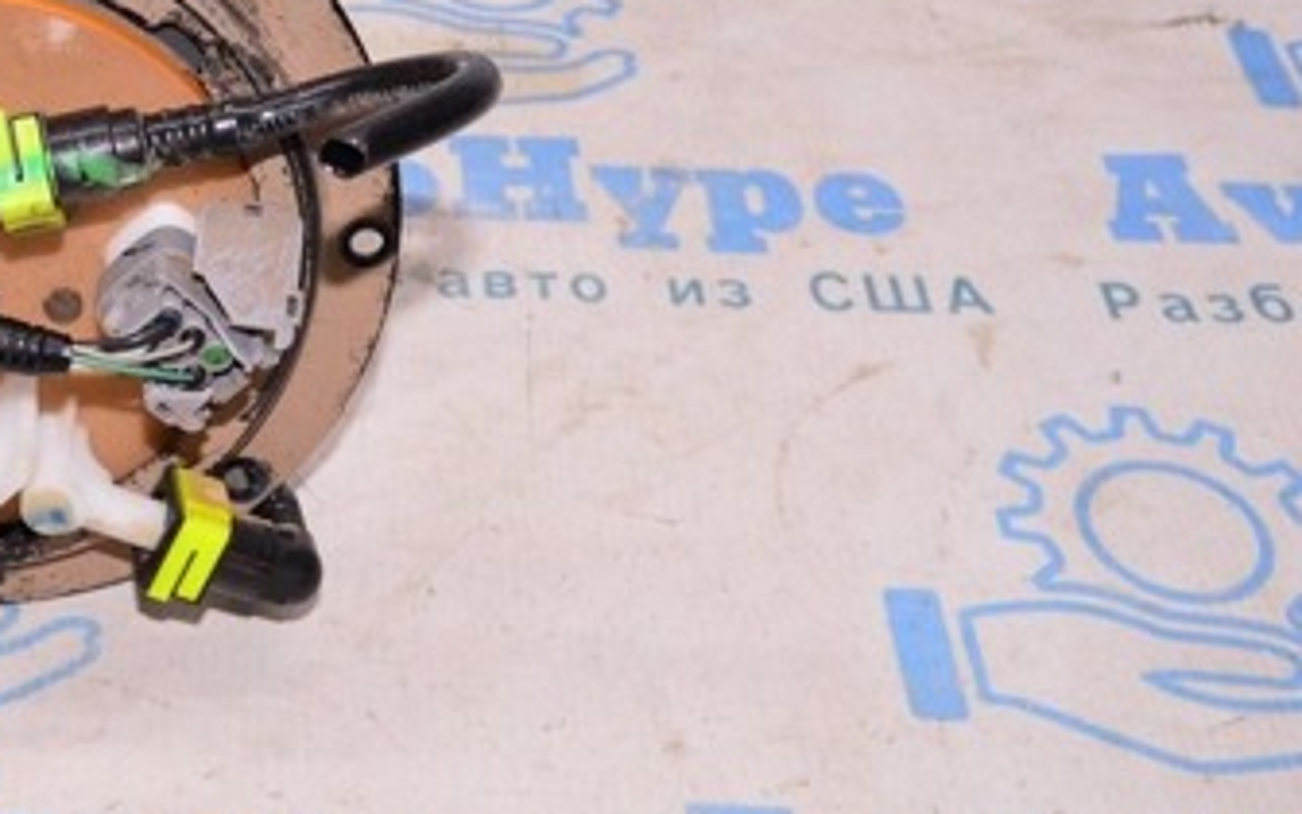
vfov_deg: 19.2
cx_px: 66
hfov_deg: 29.1
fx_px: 2376
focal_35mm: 67
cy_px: 145
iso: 1600
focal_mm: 23
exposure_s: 1/160
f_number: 8
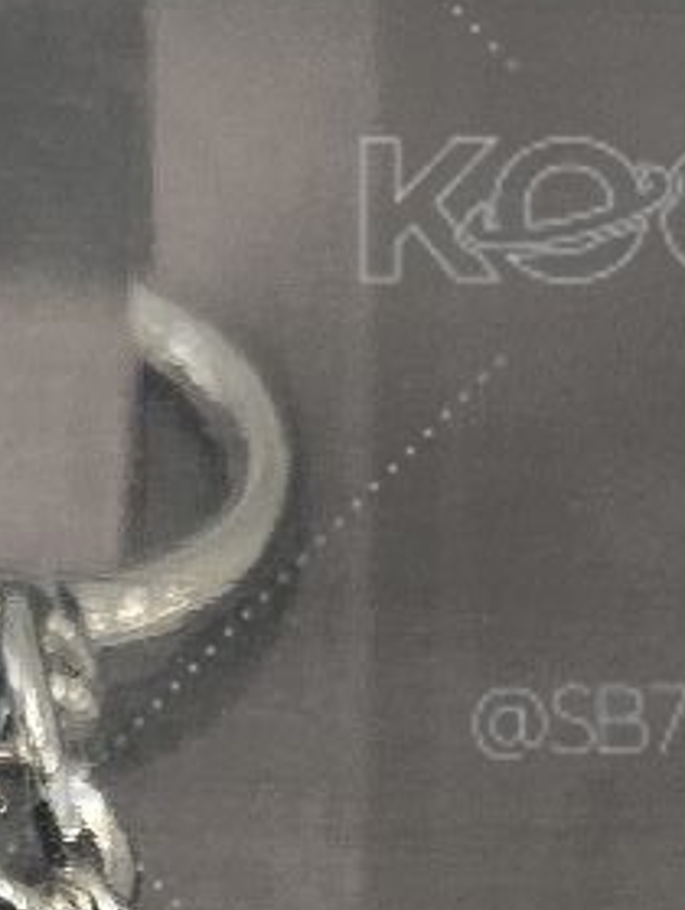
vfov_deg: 11.7
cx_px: 65
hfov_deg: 9.4
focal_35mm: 158
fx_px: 4159
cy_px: 1575
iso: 160
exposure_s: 1/120
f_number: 1.7
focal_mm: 6.3
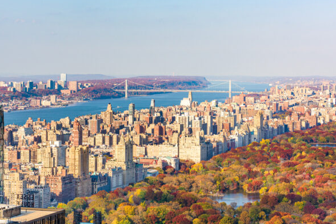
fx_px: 1008
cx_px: 114
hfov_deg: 18.9
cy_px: 135
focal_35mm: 108
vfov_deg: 12.7
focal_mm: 62
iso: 100
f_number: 7.1
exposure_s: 1/125
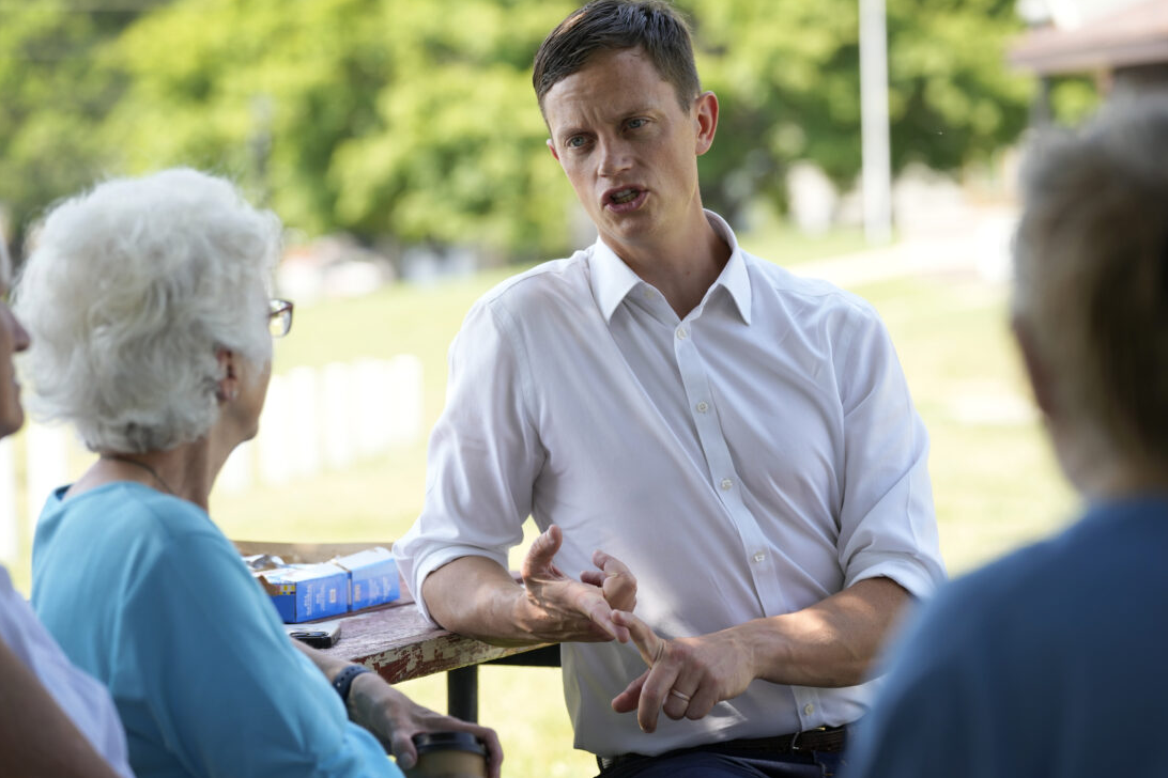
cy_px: 390
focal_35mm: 145
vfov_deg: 9.5
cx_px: 586
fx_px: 4704
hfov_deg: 14.2
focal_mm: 144
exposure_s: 1/400
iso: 320
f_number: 4.5
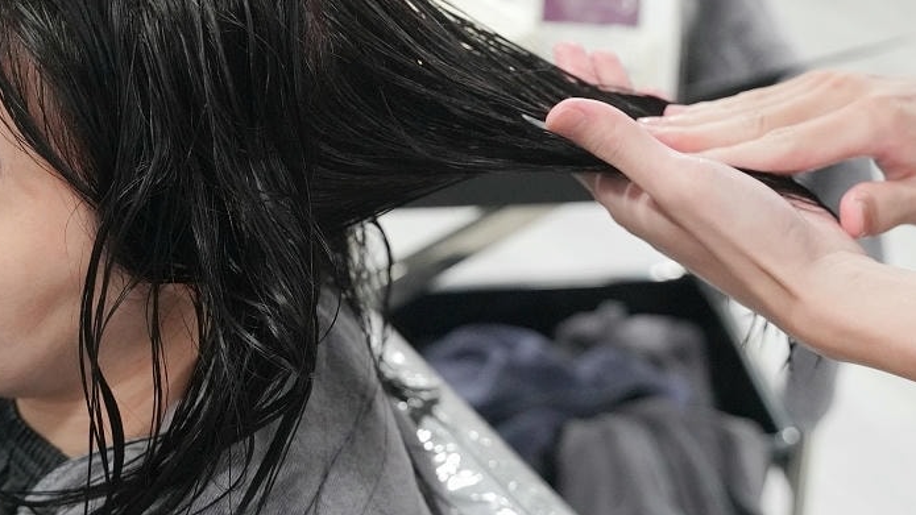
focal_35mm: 76
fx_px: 1846
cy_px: 32
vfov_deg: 15.7
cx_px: 352
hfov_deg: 27.8
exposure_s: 1/160
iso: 6400
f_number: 4
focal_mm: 42
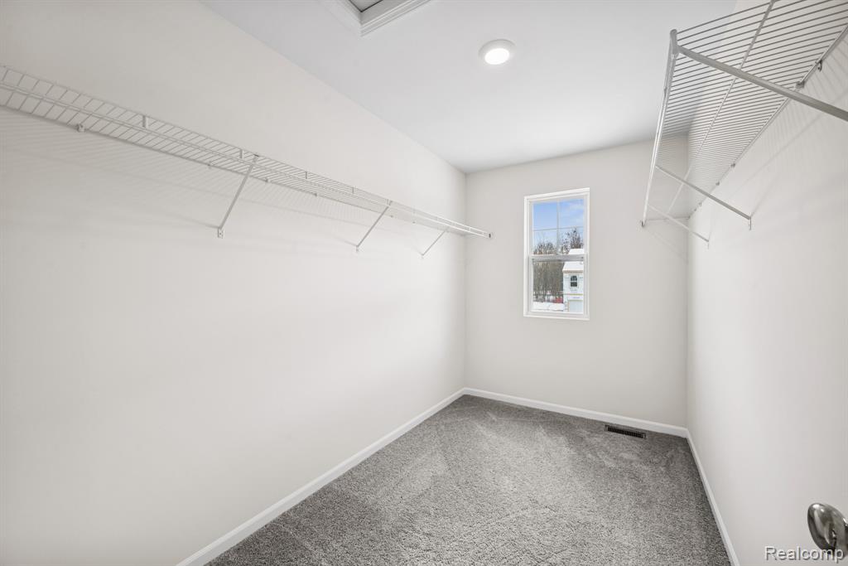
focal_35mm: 14
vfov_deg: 81.2
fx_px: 330
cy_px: 283
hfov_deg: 104.2
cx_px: 424
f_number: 9
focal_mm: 14
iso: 100
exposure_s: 1/2.5
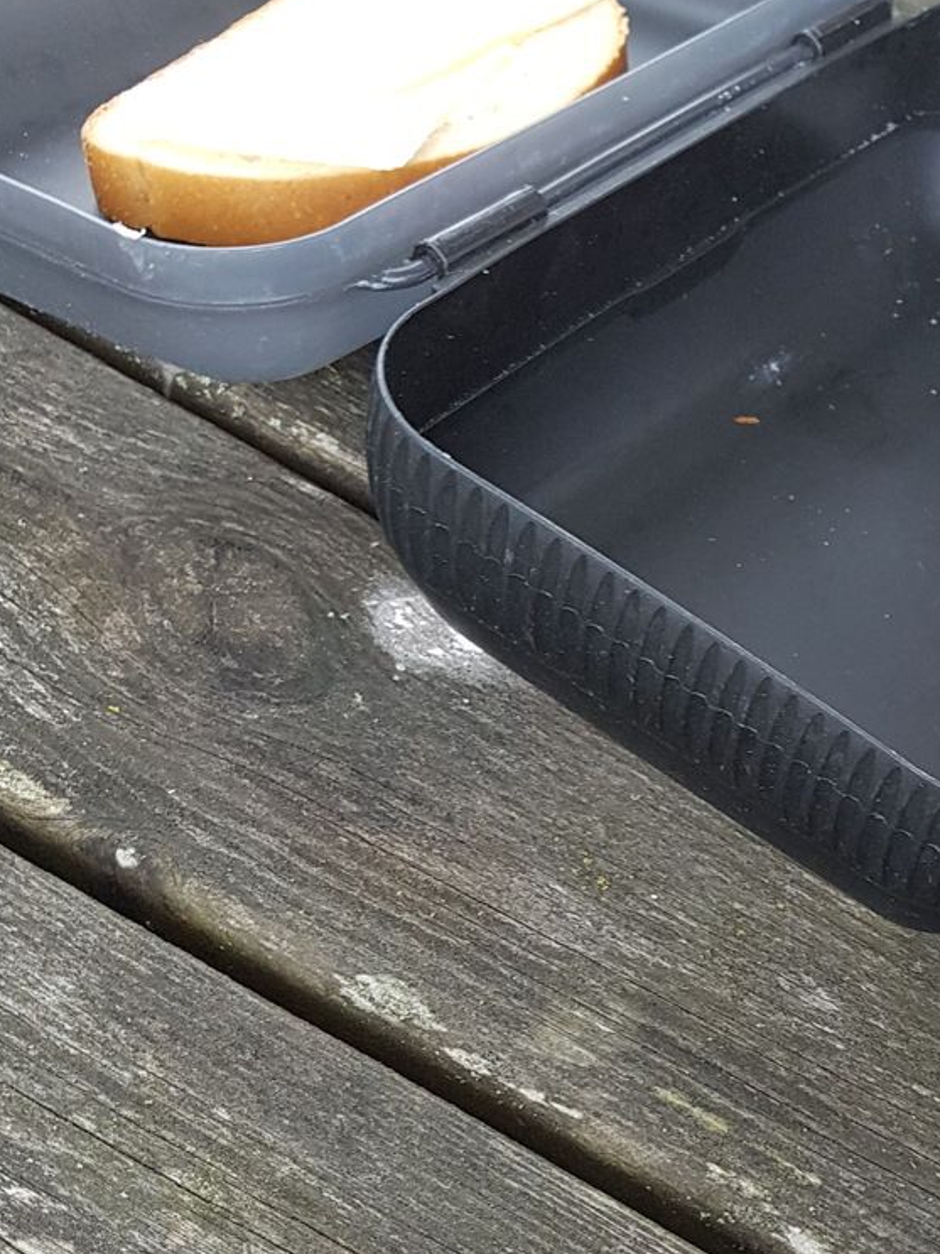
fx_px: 2028
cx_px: 975
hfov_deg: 24.7
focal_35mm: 56
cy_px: 1004
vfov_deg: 33.4
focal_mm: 4.2
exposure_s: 1/50
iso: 80
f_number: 1.7
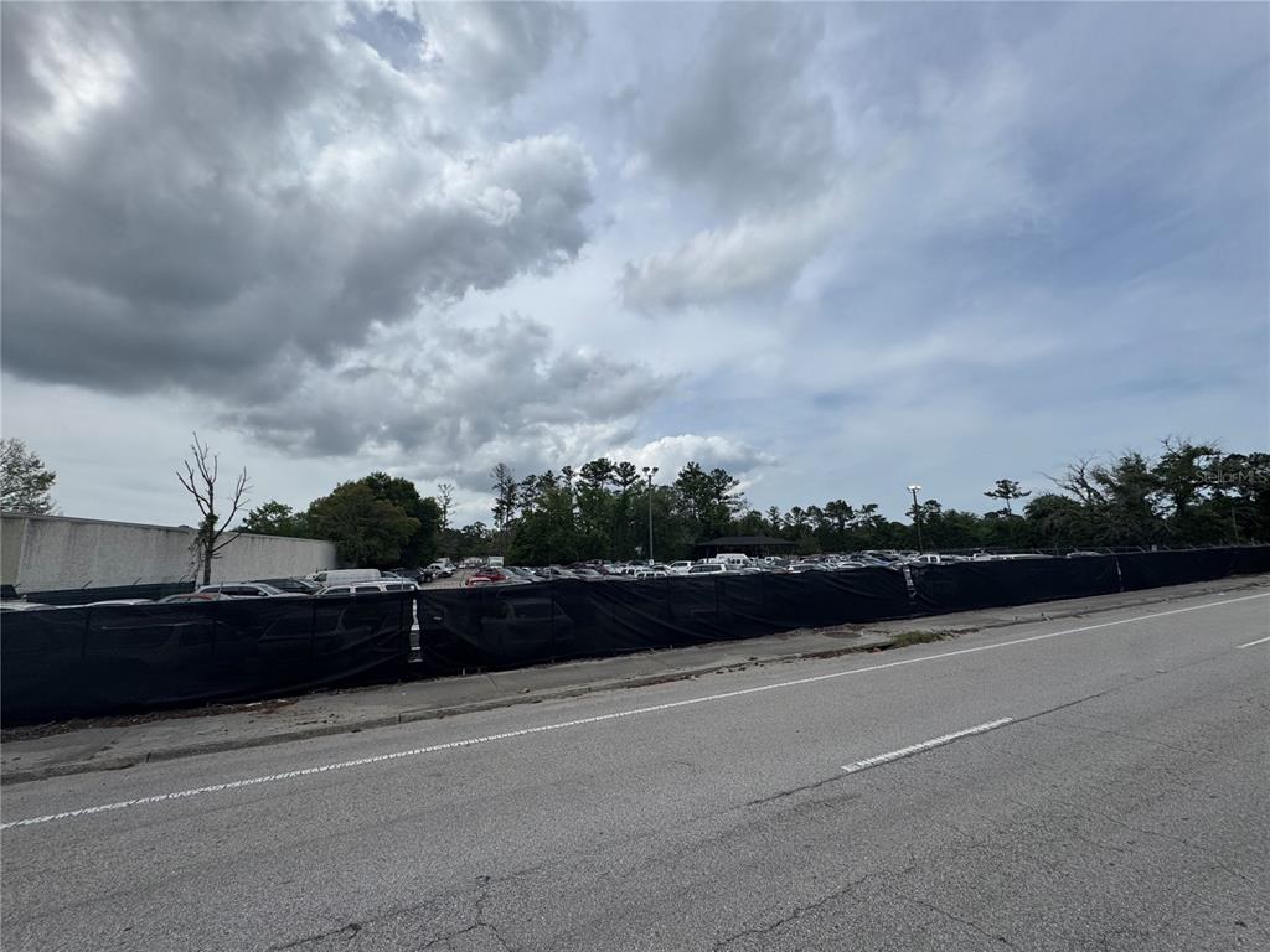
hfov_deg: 102.1
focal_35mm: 14
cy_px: 476
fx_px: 514
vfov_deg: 85.7
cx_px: 635
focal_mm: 2.22
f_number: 2.2
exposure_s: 1/4132
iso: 50
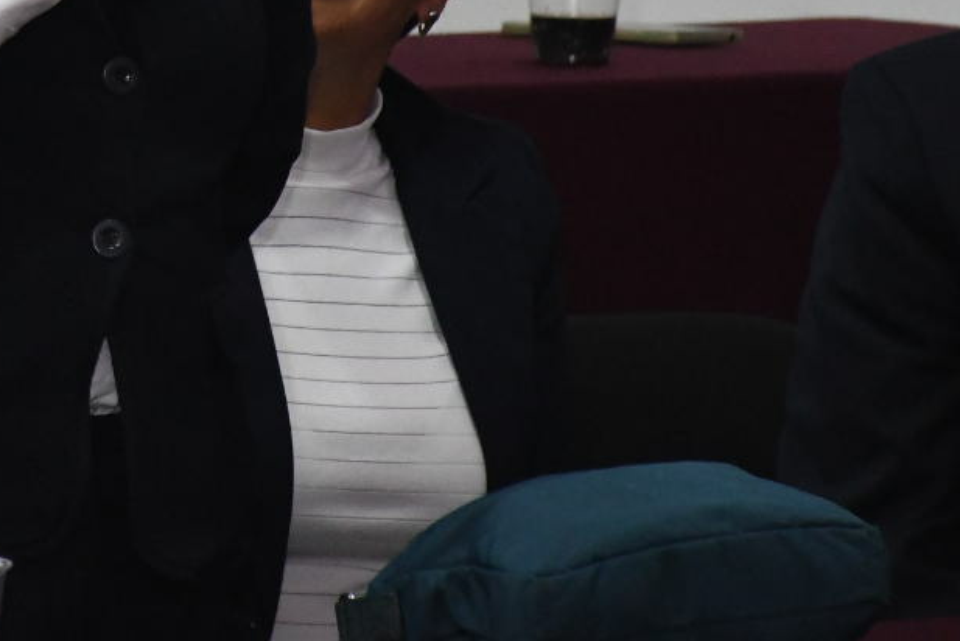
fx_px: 14700
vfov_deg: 2.5
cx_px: -33
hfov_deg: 3.7
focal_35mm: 551
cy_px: -173
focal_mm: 140
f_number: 5.6
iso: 5000
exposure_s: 1/125
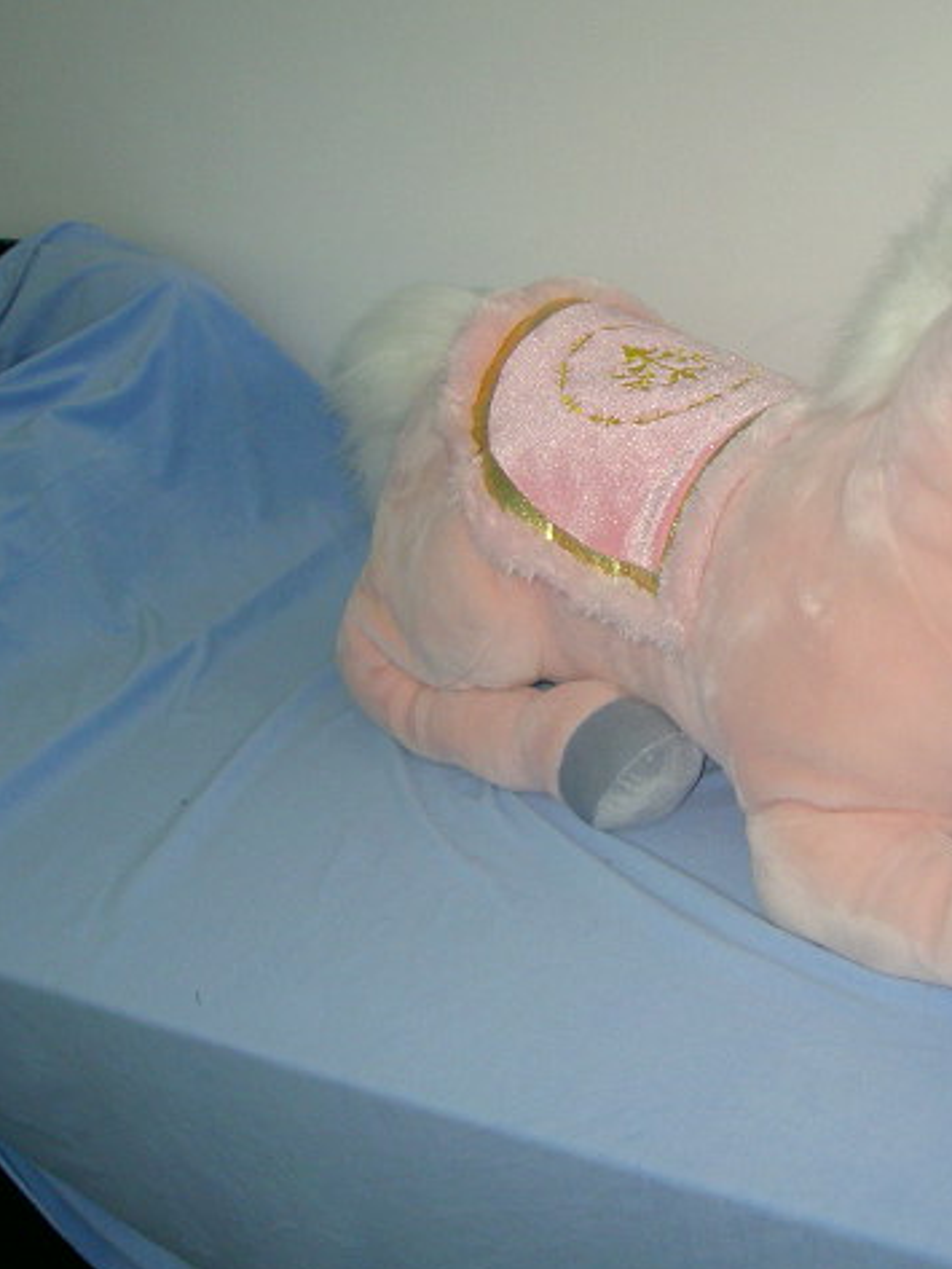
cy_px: 641
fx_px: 1686
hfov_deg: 30.3
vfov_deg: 41.2
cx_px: 834
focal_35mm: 46
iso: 200
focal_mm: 5.6
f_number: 2.8
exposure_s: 1/60
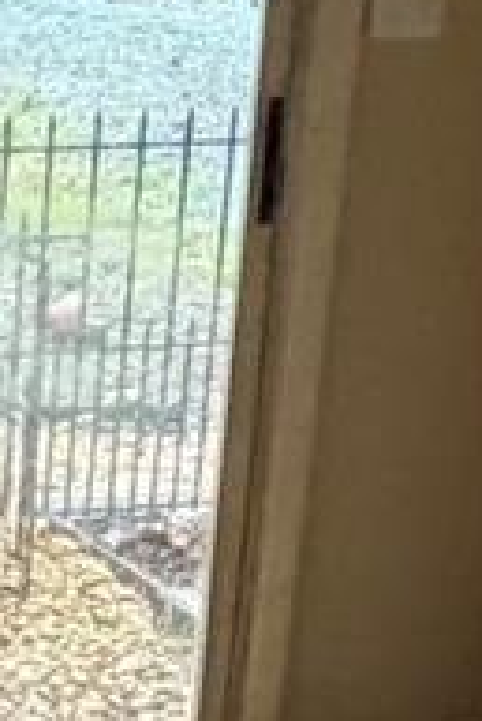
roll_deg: +0.8
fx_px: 2325
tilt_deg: -16.2
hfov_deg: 10.8
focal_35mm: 116
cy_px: 605
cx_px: -486
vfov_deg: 17.4
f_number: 2.2
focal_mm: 2.22
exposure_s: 1/121
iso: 320
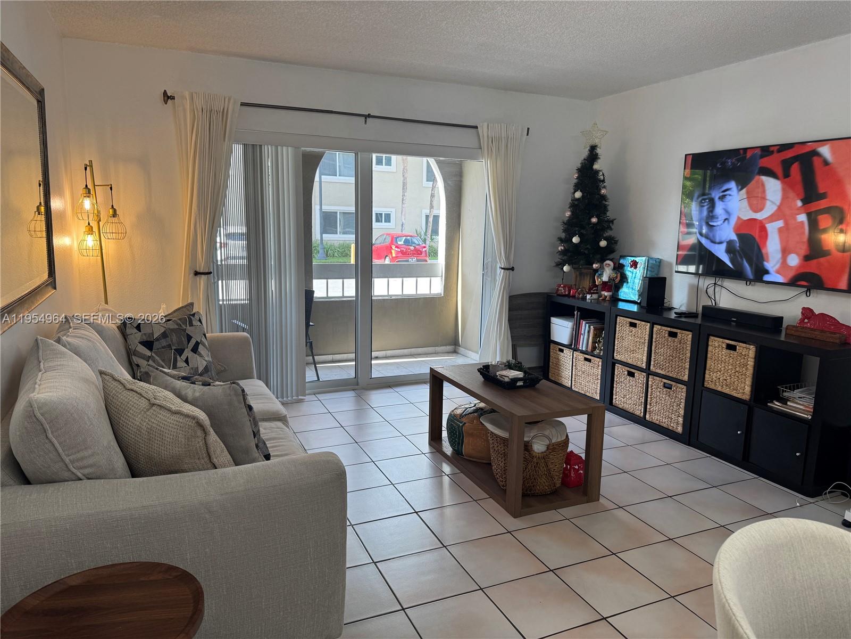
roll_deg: -1.5
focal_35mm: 24
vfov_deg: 56.8
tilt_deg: -9.9
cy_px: 320
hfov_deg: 71.6
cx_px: 426
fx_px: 590
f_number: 1.78
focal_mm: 6.76
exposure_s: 1/120
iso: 100
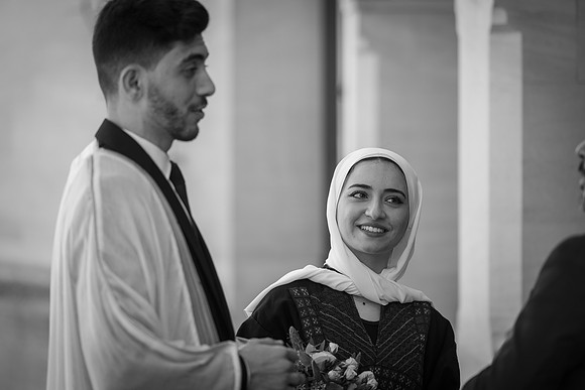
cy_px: 195
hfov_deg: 11.4
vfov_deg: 7.6
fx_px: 2926
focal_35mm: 180
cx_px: 292
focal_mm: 180
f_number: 2.8
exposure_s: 1/1000
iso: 100
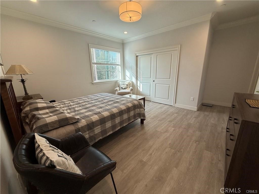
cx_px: 130
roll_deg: +1.8
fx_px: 105
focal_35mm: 14
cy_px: 97
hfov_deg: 102.1
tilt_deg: -14.1
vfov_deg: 85.7
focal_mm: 2.22
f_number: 2.2
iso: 64
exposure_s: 1/125
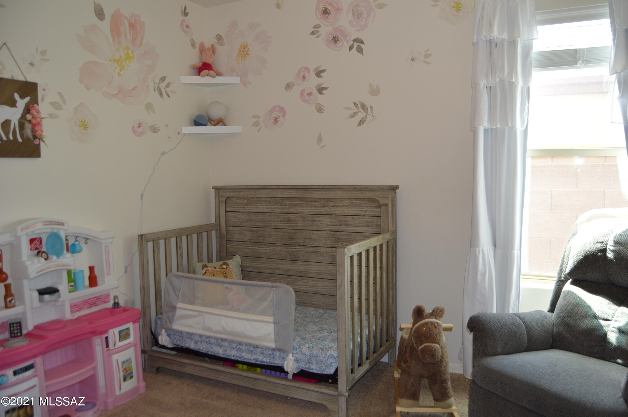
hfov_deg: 67.4
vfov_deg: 47.8
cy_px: 208
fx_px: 471
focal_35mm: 27
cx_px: 314
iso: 400
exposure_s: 1/100
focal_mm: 18
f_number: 4
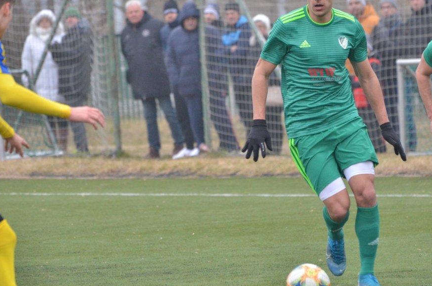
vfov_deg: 3.0
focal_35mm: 454
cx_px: 285
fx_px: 5438
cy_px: 125
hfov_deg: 4.5
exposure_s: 1/640
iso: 2000
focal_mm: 220
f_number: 5.3
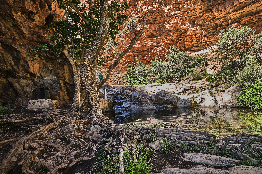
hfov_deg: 100.4
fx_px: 109
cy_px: 87
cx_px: 131
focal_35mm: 15
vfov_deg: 77.3
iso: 250
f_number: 5
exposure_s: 1/160
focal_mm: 10
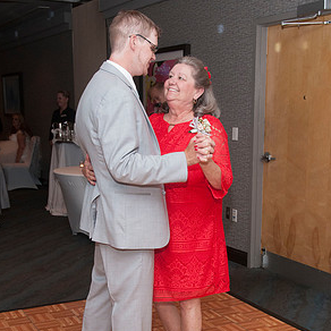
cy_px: 219
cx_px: 166
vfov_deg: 30.9
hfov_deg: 31.1
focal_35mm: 55
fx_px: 595
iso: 800
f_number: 5.6
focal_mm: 28
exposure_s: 1/60
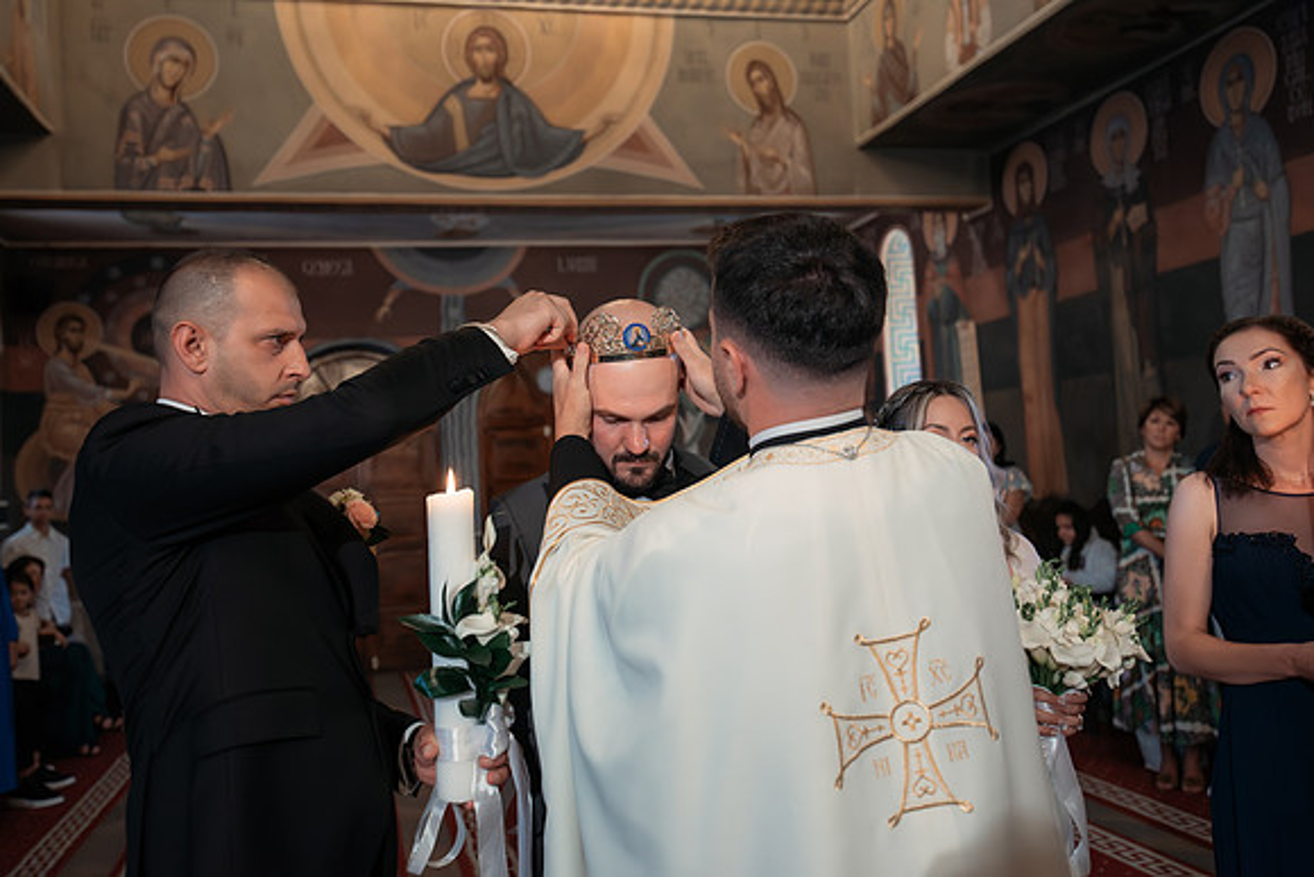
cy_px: 425
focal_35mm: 32
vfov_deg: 41.6
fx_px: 1153
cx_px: 629
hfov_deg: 59.3
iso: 3200
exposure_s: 1/200
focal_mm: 30
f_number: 2.8
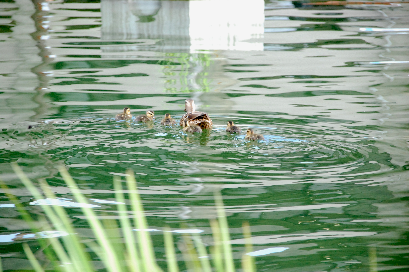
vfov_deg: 5.9
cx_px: 204
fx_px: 2639
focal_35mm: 232
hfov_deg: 8.9
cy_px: 136
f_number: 6
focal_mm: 155
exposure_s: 1/400
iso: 1600
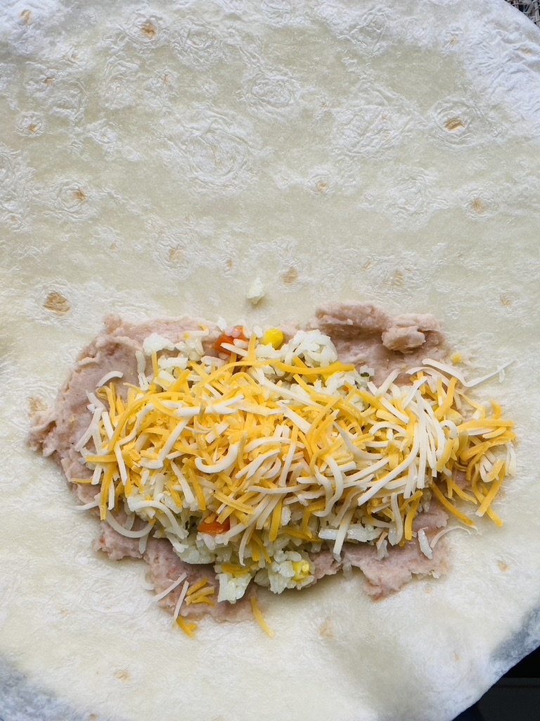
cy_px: 360
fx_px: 541
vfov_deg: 67.3
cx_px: 270
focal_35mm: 26
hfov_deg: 53.1
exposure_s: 1/121
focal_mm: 4.25
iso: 64
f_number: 1.8
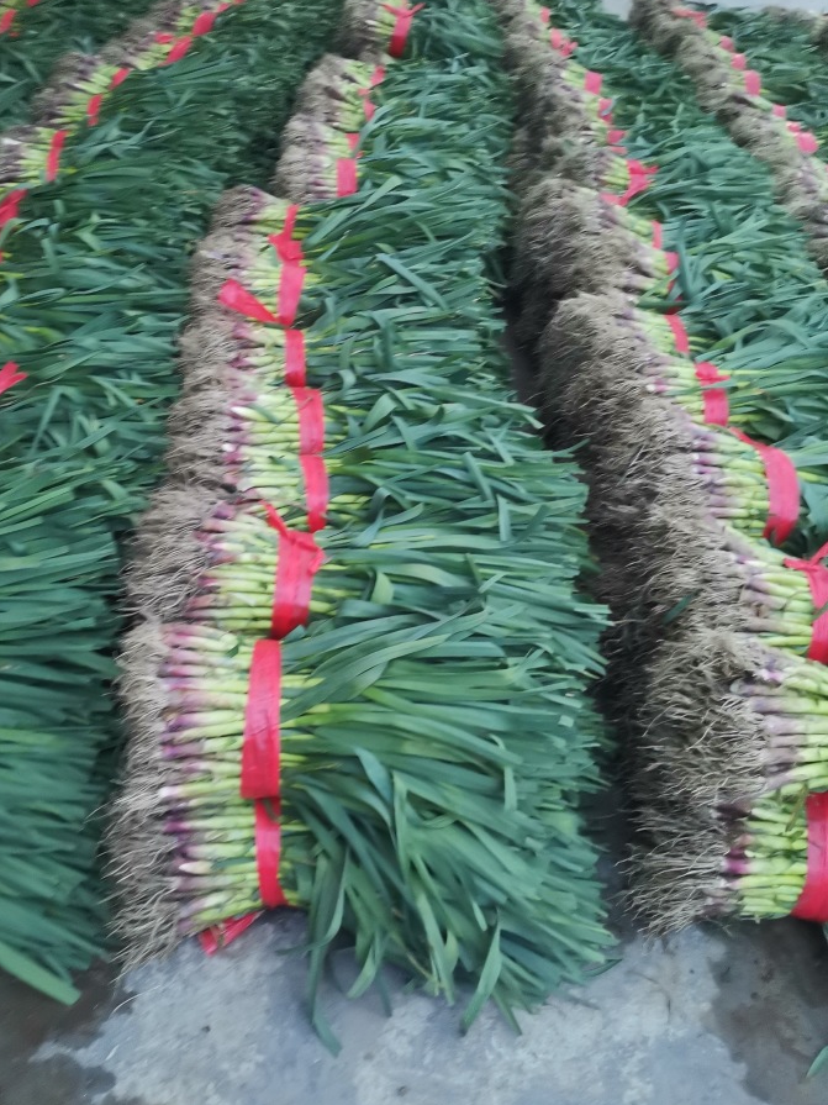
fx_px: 989
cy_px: 523
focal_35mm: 31
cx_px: 336
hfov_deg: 45.2
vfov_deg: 58.3
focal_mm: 5.5
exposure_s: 1/25
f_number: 1.8
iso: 640
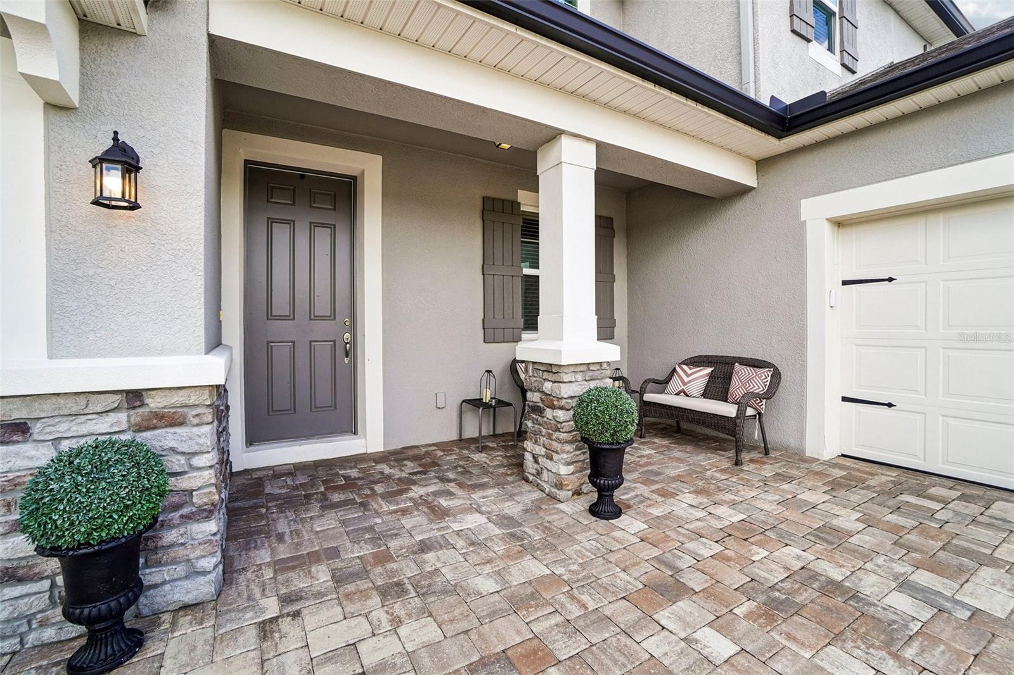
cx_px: 507
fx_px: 422
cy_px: 338
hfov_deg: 100.4
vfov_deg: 77.3
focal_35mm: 15
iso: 100
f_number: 8
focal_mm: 10
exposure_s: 1/45
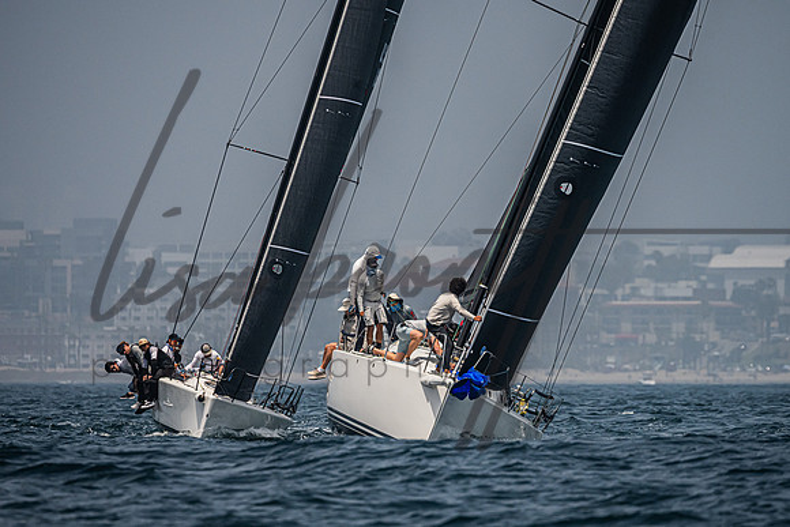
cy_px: 286
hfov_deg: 3.9
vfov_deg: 2.6
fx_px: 11486
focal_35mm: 523
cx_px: 416
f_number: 6.3
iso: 400
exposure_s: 1/5000
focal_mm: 400
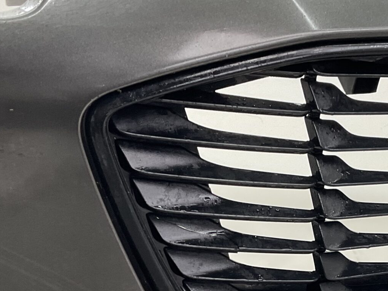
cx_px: 326
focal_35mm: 73
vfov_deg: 19.7
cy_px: 273
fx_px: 818
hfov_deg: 26.1
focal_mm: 3
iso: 64
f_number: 1.8
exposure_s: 1/120
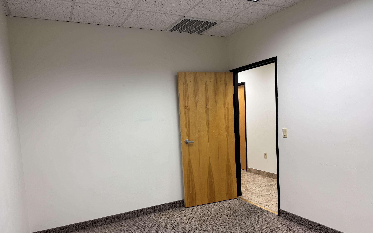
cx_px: 183
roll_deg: +3.0
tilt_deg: -4.9
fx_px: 264
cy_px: 139
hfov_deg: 70.4
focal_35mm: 26
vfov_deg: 47.3
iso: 100
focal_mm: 6.76
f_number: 1.78
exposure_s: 1/120
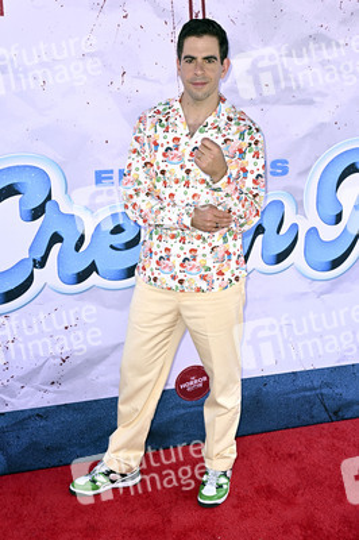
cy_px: 270
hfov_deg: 35.0
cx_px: 180
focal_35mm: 38
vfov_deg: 50.7
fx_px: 569
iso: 800
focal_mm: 38
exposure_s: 1/320
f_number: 5.6
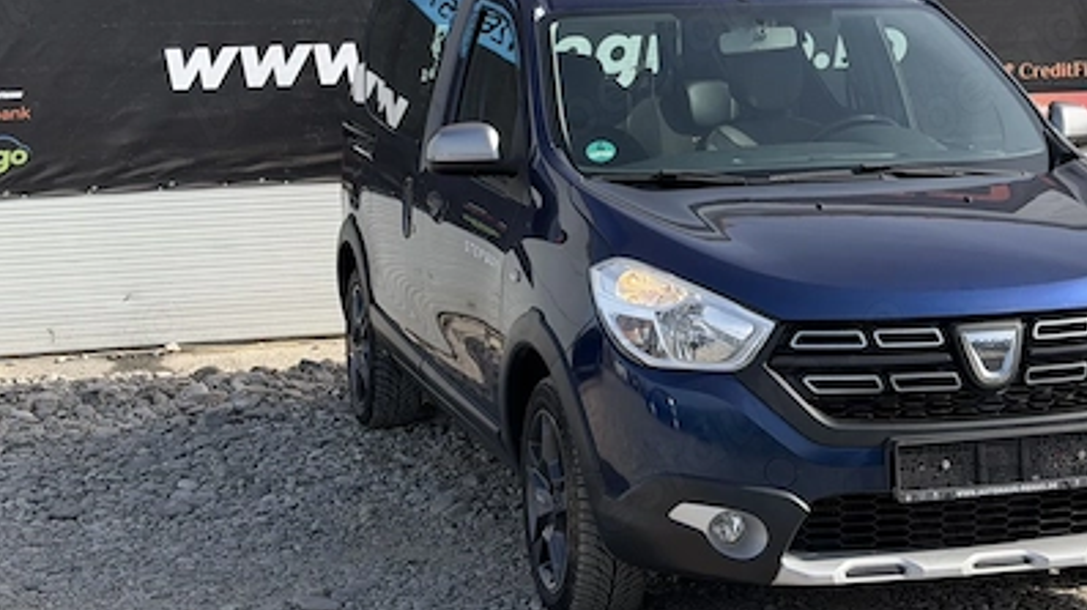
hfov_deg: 26.9
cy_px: 44
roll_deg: +1.3
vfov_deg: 15.1
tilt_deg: +1.6
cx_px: 578
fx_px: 2276
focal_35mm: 79
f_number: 1.78
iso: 80
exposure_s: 1/2577
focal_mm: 6.76
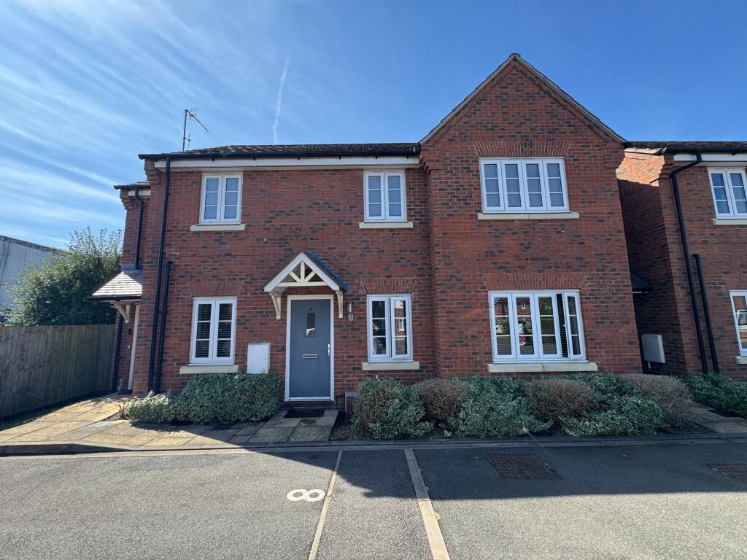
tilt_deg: +8.2
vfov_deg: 85.7
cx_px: 374
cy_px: 280
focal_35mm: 14
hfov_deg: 102.1
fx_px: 302
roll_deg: +0.8
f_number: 2.2
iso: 40
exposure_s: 1/492
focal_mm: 2.22
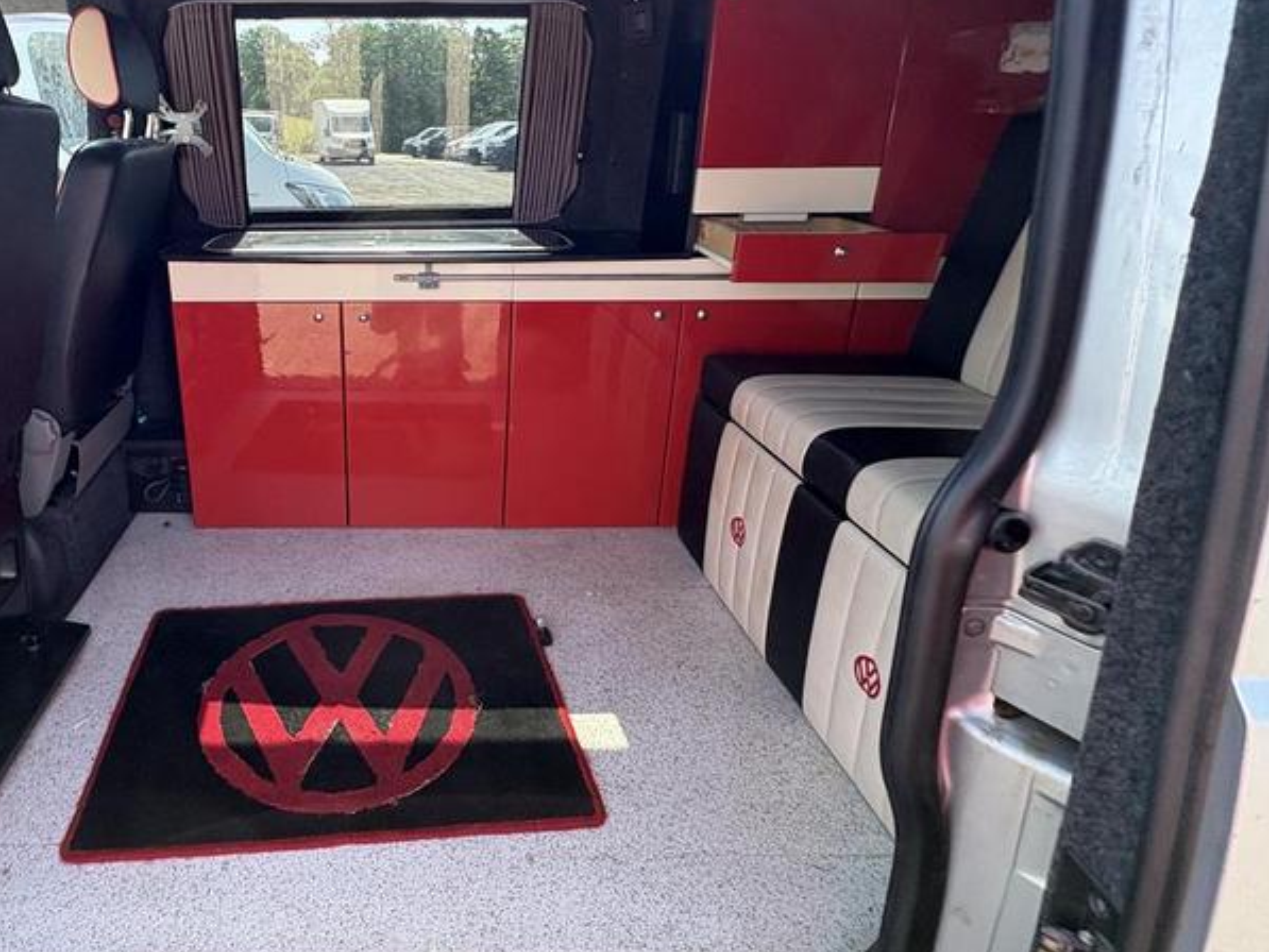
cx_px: 406
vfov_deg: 63.0
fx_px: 770
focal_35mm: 21
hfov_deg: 76.1
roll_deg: -2.4
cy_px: 389
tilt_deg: -12.3
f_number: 2.2
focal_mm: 2.22
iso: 64
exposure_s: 1/164
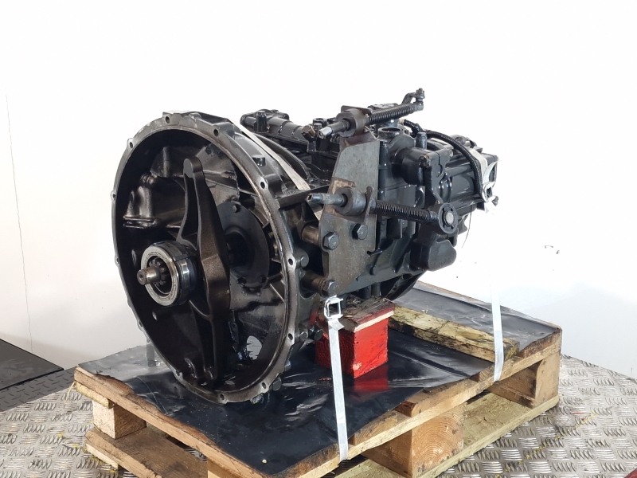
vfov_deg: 58.9
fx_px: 423
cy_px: 239
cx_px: 318
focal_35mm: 23
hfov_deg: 73.9
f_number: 1.8
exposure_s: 1/50
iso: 125
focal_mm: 6.4
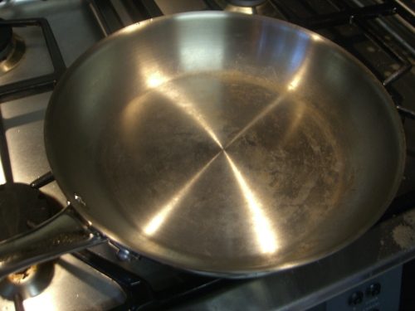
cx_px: 208
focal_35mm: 38
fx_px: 456
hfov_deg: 49.0
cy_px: 156
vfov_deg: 37.7
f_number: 2.8
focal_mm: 7.9
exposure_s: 1/8
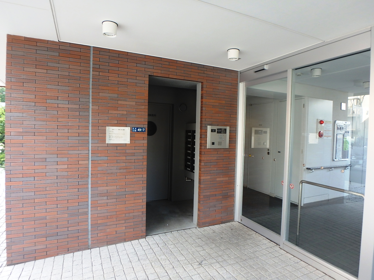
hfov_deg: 79.0
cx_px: 187
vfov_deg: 63.4
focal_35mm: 21
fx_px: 227
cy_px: 140
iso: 125
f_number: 3.5
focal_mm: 3.7
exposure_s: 1/60
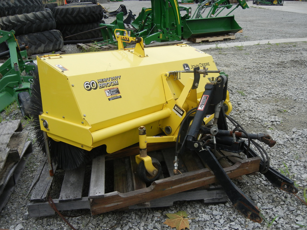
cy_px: 115
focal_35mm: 34
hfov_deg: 54.0
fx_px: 302
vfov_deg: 41.8
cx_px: 154
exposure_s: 1/413
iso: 160
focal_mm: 6.2
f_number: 3.6
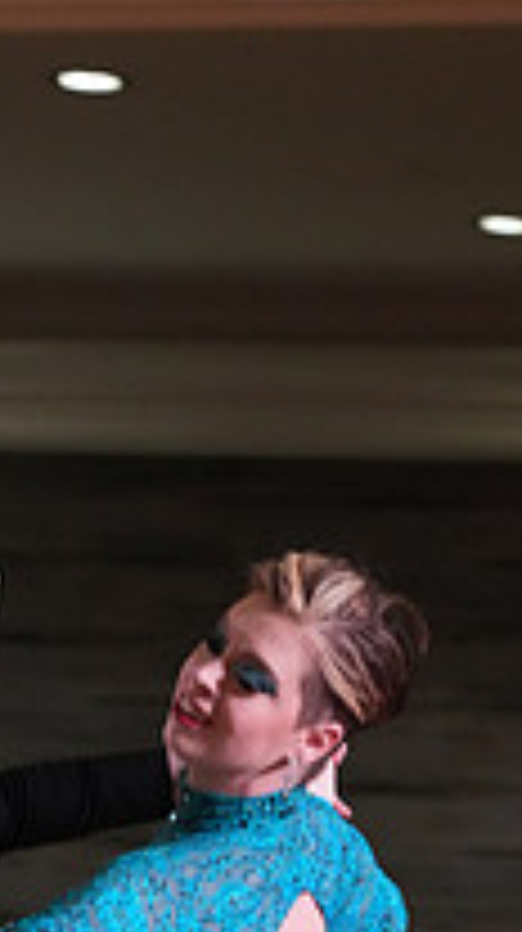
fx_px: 7625
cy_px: 1148
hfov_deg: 3.9
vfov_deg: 6.9
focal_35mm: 309
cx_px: -65
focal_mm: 105
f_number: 5.6
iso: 5000
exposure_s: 1/320
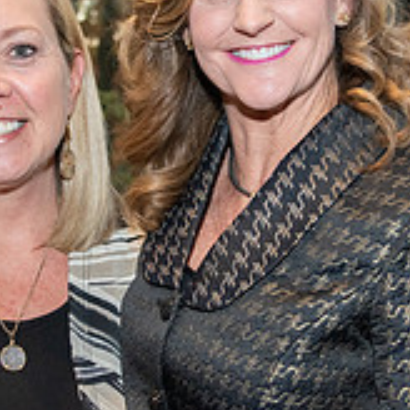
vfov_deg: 16.3
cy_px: 201
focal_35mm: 107
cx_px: 208
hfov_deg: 16.3
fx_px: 1434
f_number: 4
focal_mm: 32
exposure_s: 1/250
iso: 1000
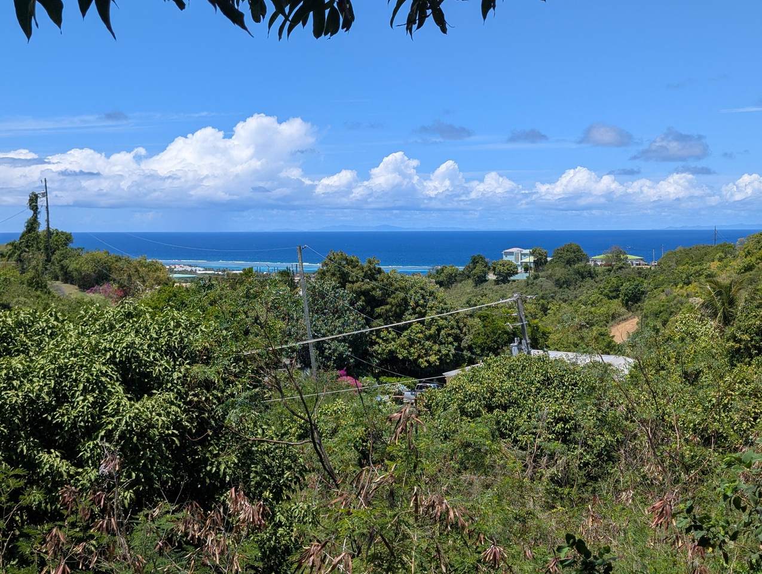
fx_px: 1080
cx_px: 381
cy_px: 287
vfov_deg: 29.7
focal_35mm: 49
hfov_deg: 38.9
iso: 21
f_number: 1.68
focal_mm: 6.9
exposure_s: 1/1650
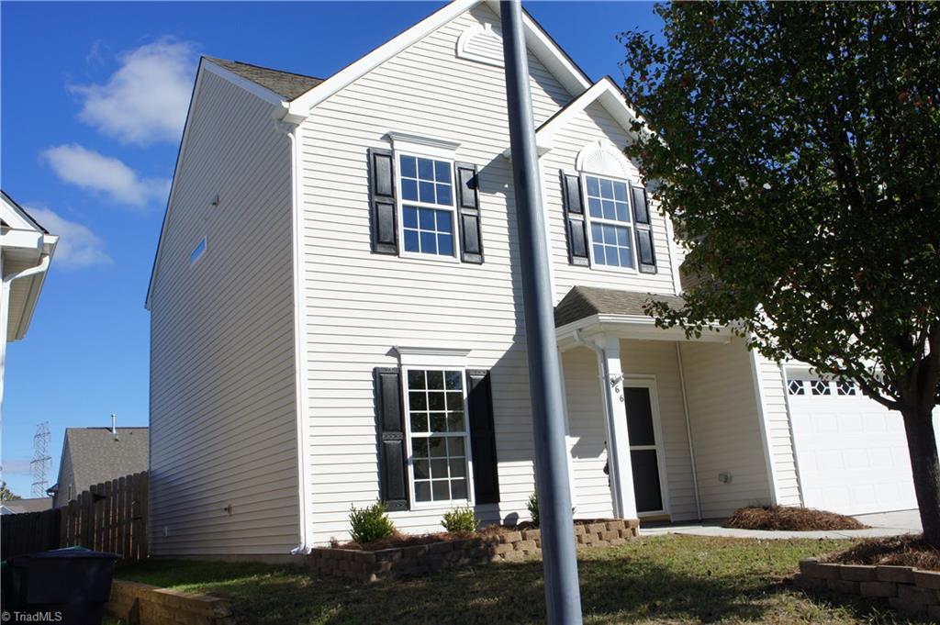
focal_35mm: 32
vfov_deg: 41.6
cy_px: 312
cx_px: 470
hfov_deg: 59.5
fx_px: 822
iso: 200
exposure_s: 1/250
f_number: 11
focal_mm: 21
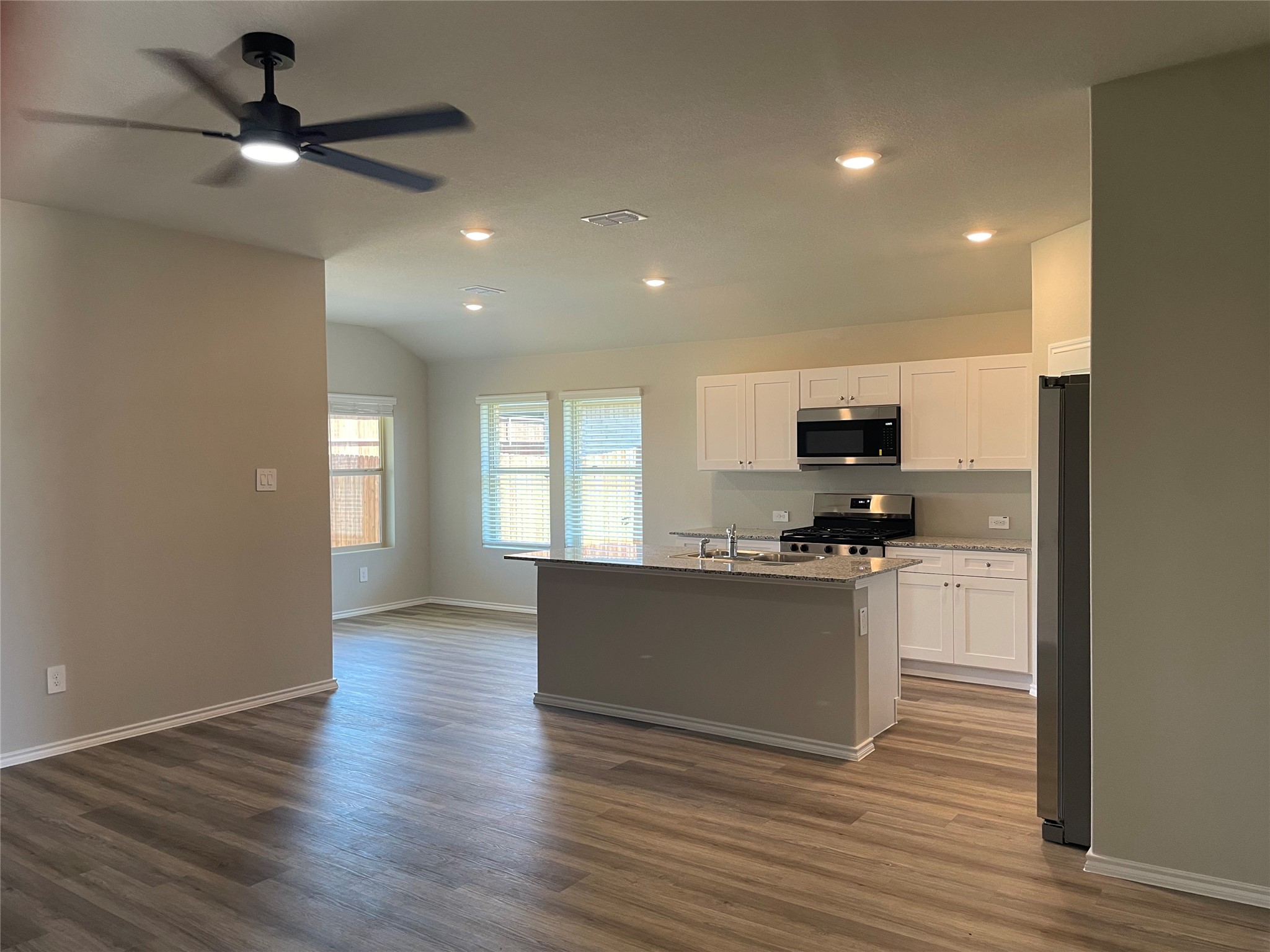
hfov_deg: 67.3
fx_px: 954
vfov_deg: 53.1
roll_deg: +0.5
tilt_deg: -0.7
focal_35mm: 26
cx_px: 635
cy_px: 476
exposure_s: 1/60
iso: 80
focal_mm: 4.2
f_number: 1.6
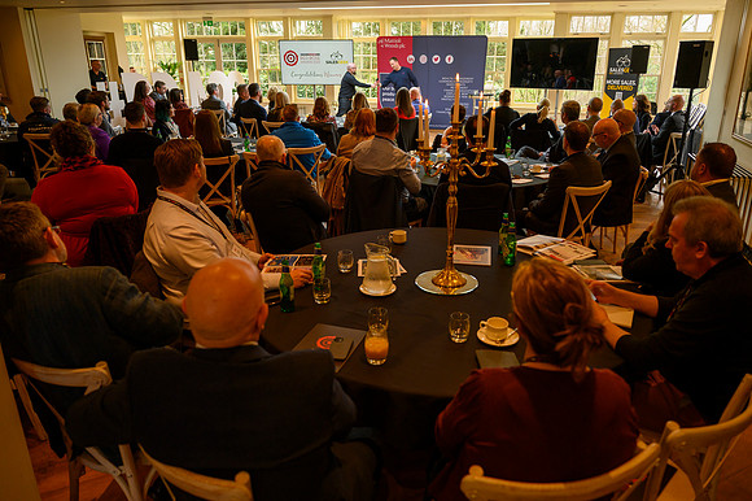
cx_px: 395
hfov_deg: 71.0
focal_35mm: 25
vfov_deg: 50.8
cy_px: 238
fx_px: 527
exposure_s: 1/200
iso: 400
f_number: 2.8
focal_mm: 24
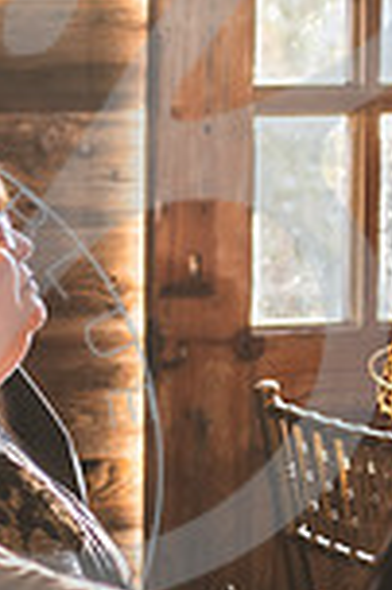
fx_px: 3388
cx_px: -23
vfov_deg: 9.9
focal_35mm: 207
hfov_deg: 6.6
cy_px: 175
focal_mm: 70
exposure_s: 1/160
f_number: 2.8
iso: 500
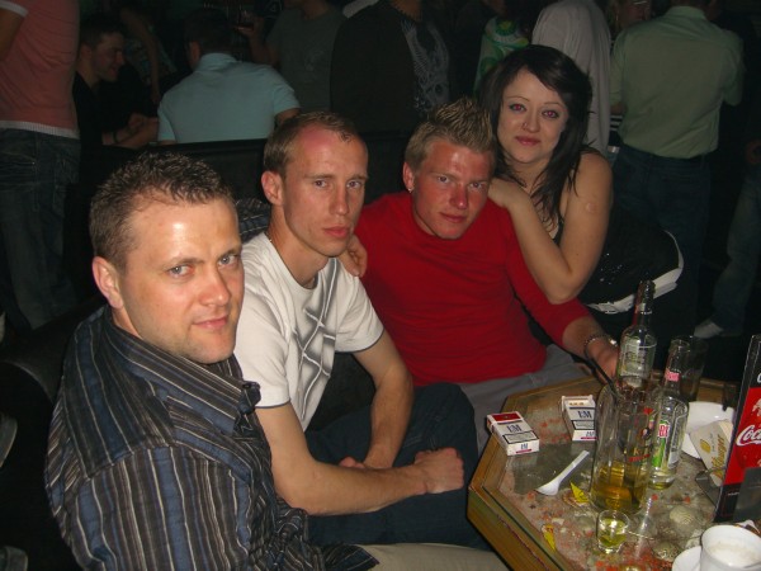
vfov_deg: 37.7
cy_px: 286
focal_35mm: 38
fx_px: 835
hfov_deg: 49.0
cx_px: 380
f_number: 2.8
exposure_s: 1/60
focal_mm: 7.9
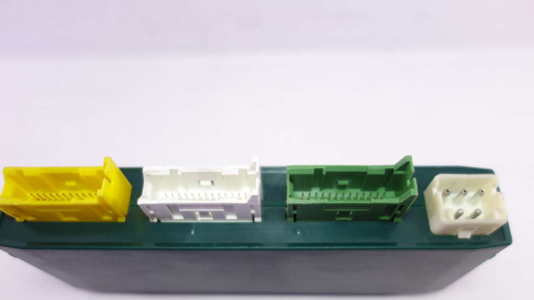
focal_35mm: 30
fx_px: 425
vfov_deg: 38.8
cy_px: 173
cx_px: 268
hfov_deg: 64.3
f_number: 1.8
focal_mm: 10.4
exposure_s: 1/125
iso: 125
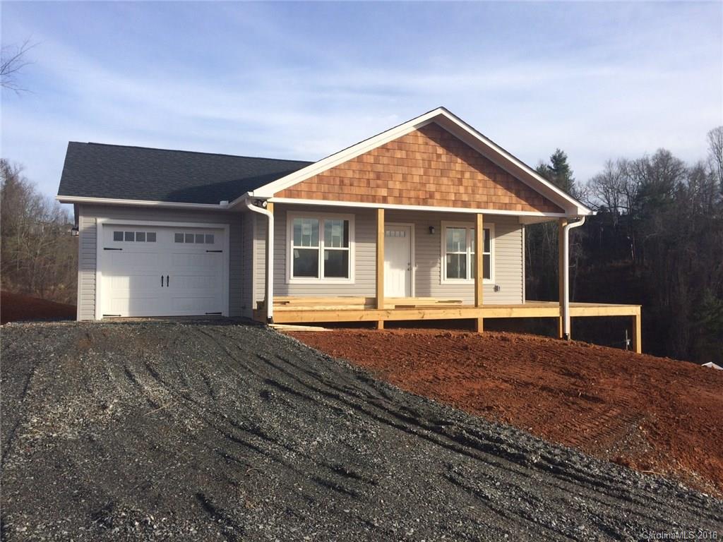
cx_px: 362
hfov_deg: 61.7
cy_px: 271
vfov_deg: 48.2
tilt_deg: +1.2
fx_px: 606
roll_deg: +1.5
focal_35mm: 29
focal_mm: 4.15
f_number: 2.2
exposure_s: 1/1414
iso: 32
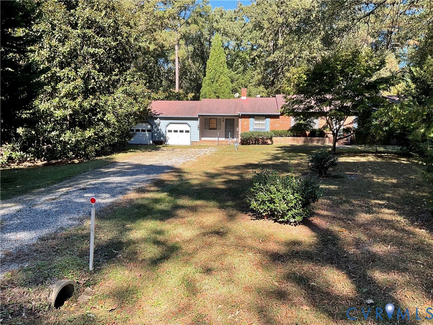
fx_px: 363
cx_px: 216
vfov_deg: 48.2
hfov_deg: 61.7
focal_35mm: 29
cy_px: 162
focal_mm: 3
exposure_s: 1/372
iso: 16
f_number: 1.8
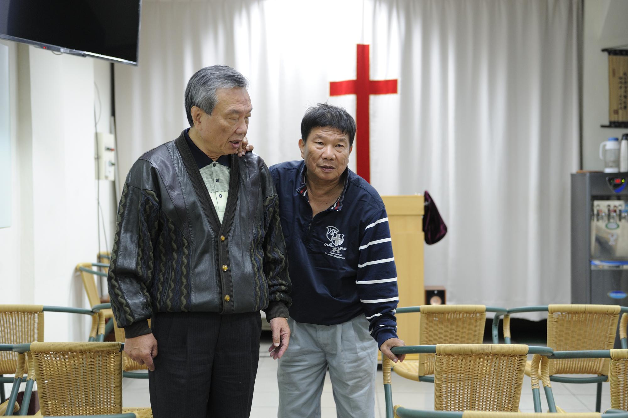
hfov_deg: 35.7
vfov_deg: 24.2
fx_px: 976
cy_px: 209
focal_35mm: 56
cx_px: 314
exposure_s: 1/60
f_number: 3.2
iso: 1250
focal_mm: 56
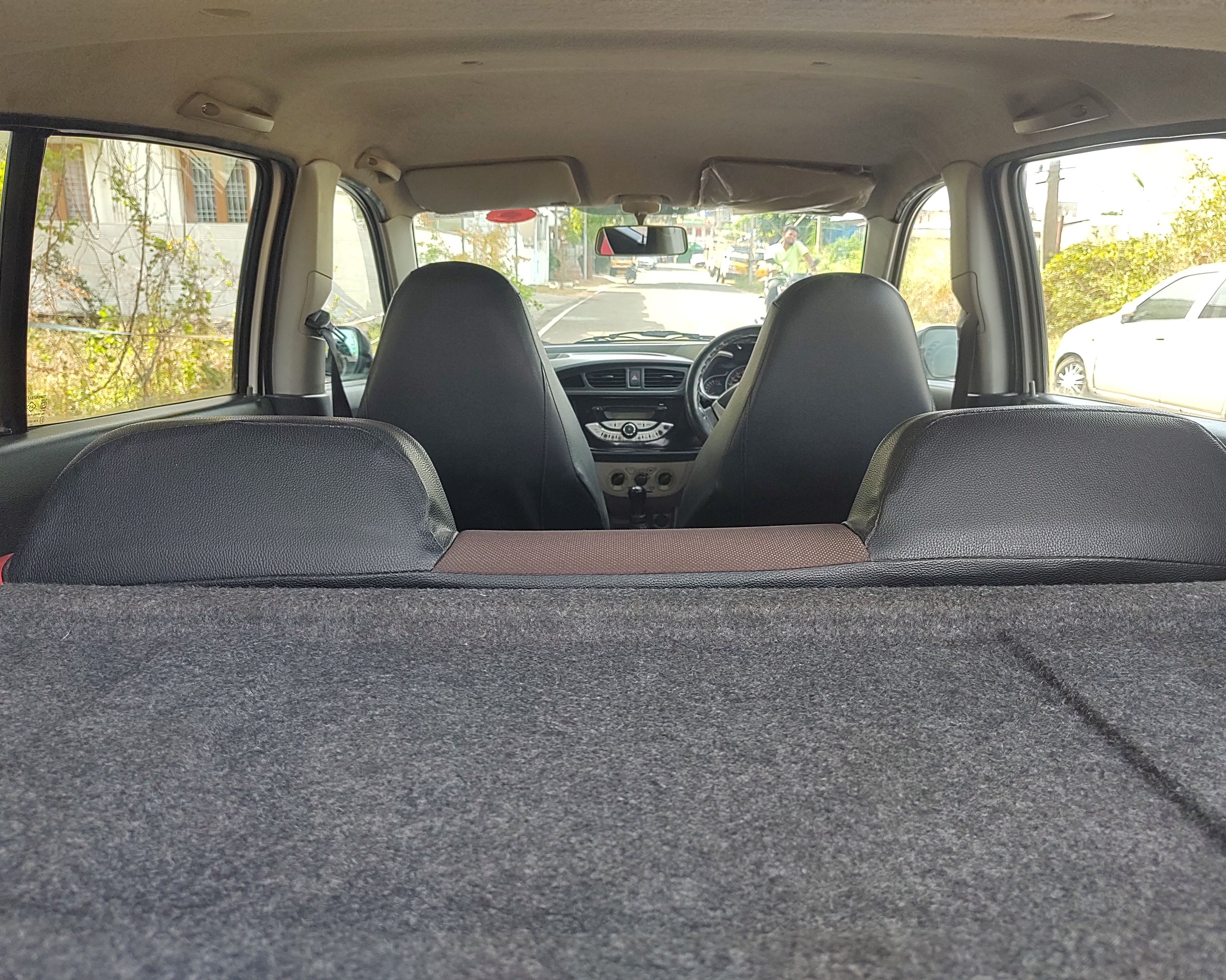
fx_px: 871
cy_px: 490
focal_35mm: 24
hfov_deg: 70.2
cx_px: 645
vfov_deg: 58.8
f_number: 1.8
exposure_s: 1/221
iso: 100
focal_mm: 5.56
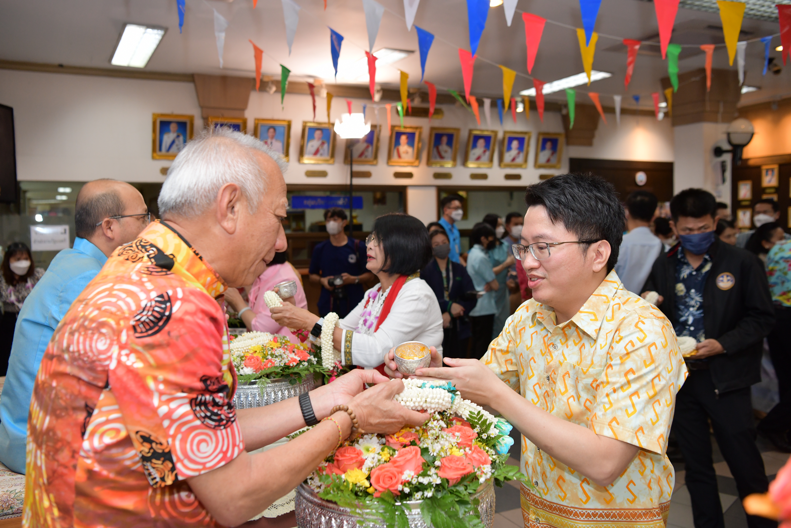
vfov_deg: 38.9
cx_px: 396
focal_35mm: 34
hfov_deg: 55.8
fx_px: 747
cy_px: 264
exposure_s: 1/200
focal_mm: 34
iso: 1000
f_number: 4
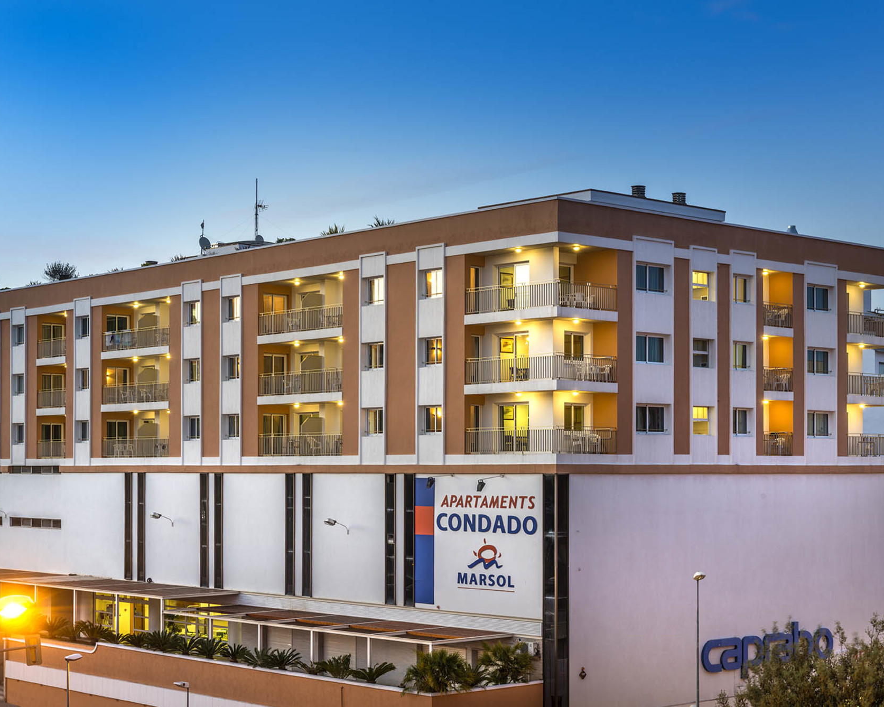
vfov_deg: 24.6
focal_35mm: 62
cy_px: 354
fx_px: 1622
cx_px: 414
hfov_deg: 30.5
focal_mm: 55
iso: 50
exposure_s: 2.5
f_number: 13
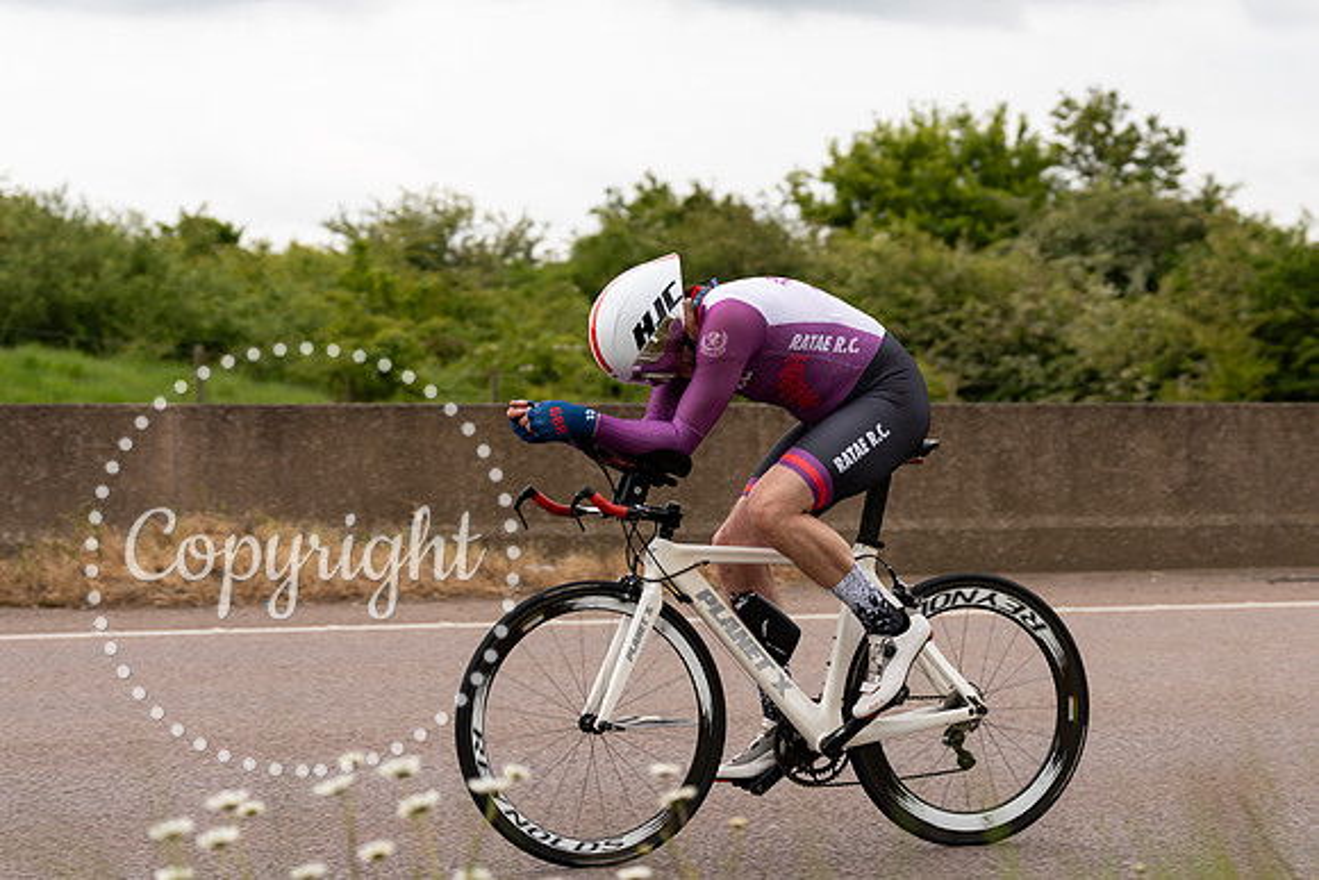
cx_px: 746
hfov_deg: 22.7
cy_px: 439
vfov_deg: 15.3
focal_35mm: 89
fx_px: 3277
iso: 200
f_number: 3.5
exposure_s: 1/1000
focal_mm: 70
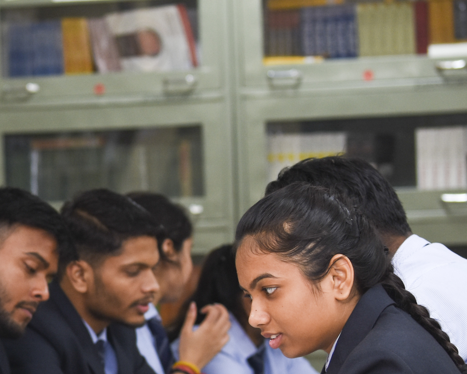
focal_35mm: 288
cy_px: 346
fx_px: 3980
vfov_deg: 5.4
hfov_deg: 6.7
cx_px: -141
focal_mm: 70
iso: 320
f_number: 3.5
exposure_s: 1/80
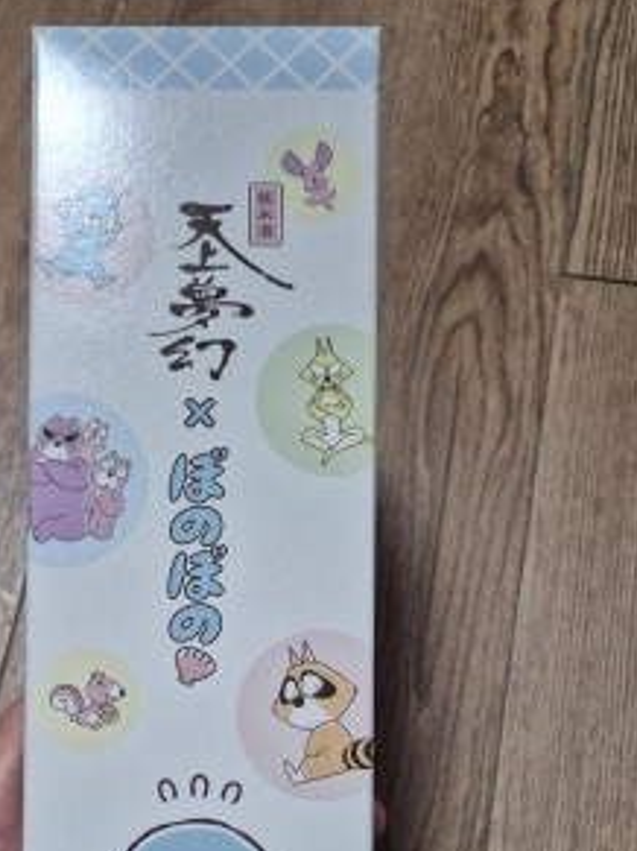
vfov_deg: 46.4
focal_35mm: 38
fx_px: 933
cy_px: 684
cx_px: 187
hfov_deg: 37.1
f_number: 1.8
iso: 320
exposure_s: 1/120
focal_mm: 5.4
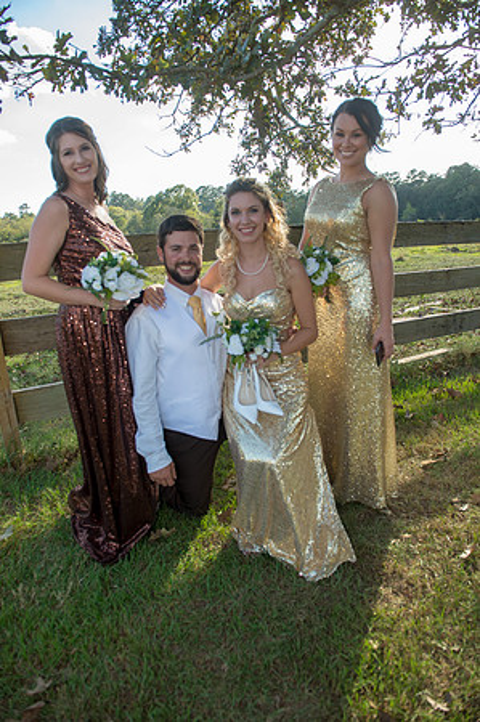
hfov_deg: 53.0
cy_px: 361
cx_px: 240
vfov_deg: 73.8
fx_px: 481
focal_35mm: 24
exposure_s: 1/320
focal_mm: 24
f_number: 4.5
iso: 200
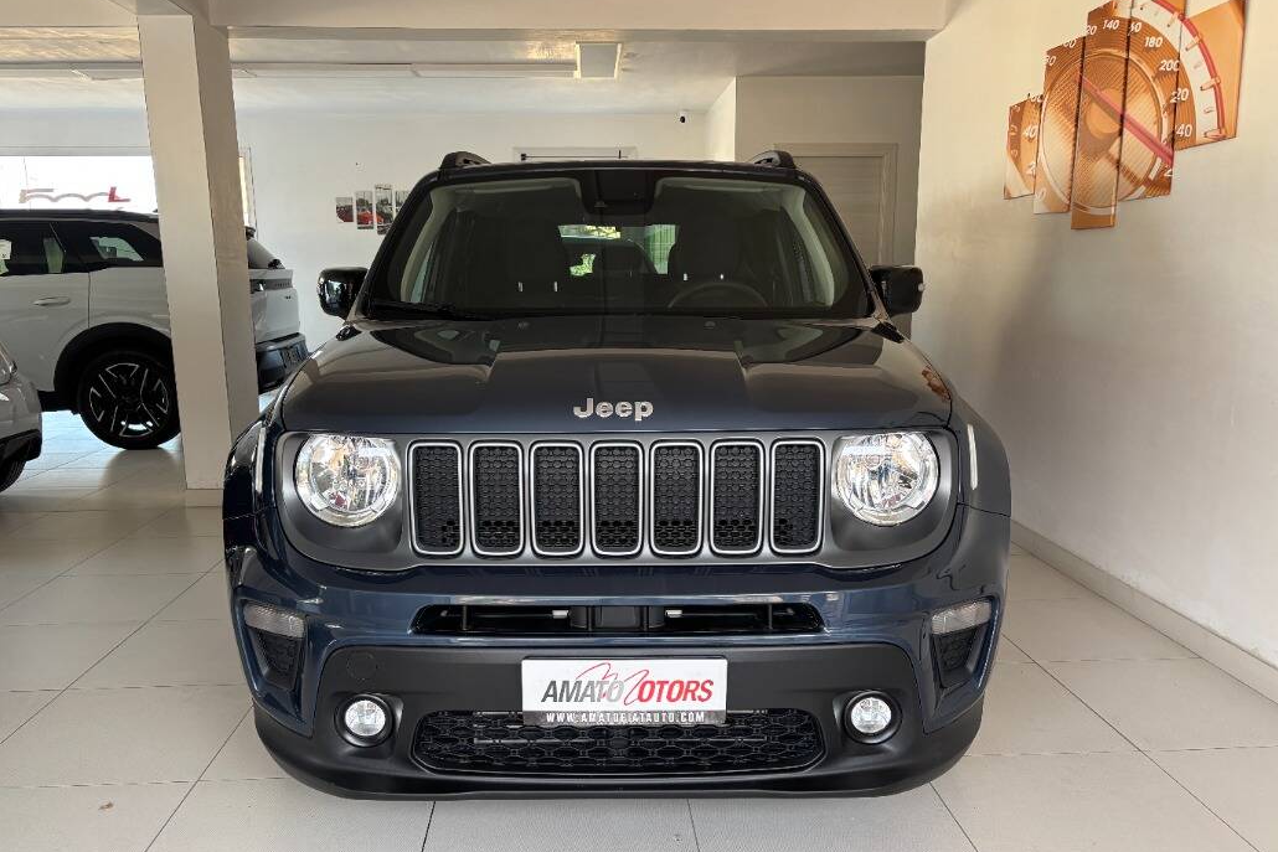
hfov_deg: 65.5
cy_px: 480
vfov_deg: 46.3
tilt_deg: -11.7
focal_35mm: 28
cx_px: 621
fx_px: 994
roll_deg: +0.4
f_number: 1.6
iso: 125
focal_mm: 5.96
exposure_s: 1/121
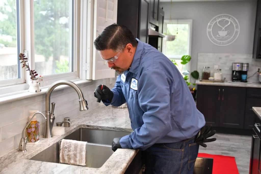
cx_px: 130
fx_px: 294
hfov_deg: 47.9
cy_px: 87
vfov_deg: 33.0
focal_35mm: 40
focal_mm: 27
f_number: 2.8
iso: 250
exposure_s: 1/200
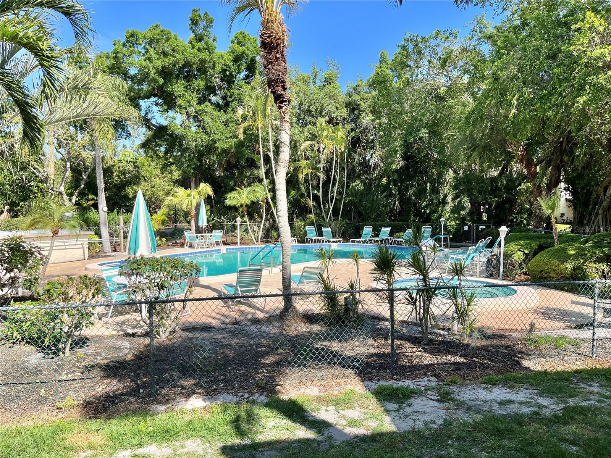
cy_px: 229
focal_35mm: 26
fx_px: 459
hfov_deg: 67.3
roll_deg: -0.1
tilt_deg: -3.1
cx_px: 306
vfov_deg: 53.1
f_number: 1.6
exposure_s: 1/1832
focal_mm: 5.1
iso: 50
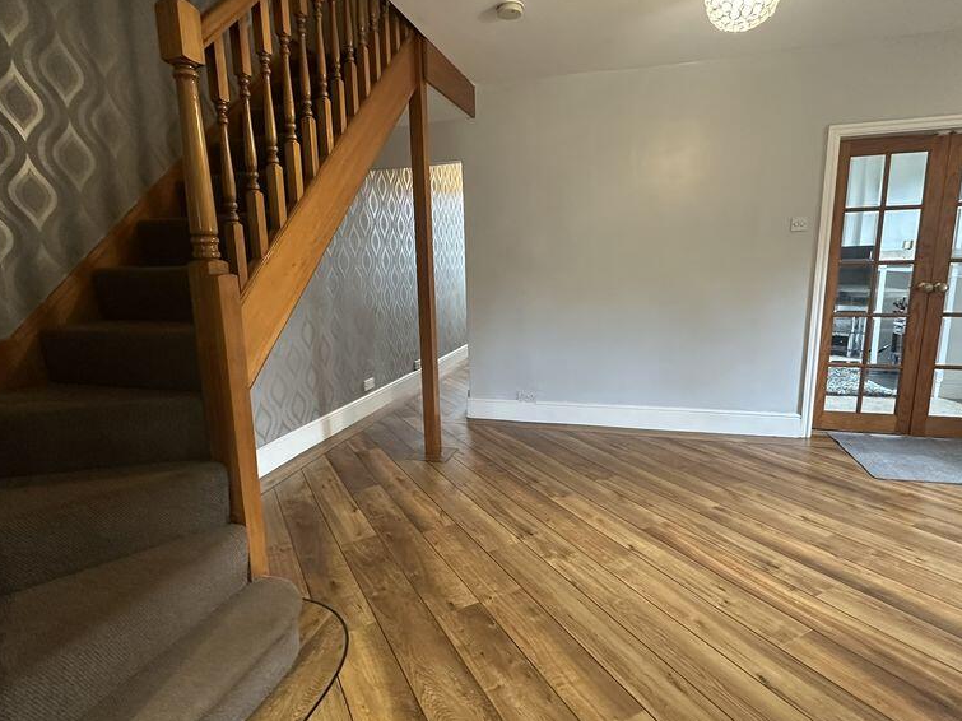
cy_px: 359
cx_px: 475
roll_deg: +1.5
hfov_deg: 84.7
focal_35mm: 19
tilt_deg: -9.8
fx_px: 528
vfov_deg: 68.7
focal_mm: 2.22
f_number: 2.2
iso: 400
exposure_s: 1/50
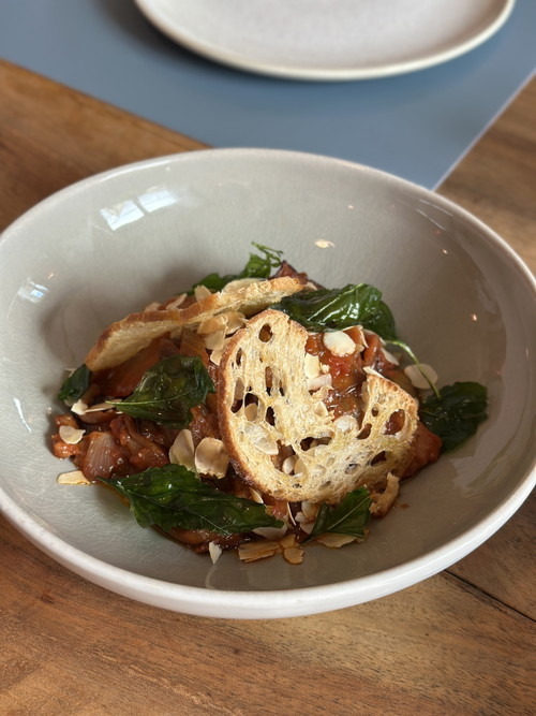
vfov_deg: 39.7
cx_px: 268
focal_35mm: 48
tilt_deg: -46.1
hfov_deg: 30.3
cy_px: 358
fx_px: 991
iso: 125
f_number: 1.78
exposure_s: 1/112
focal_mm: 6.86
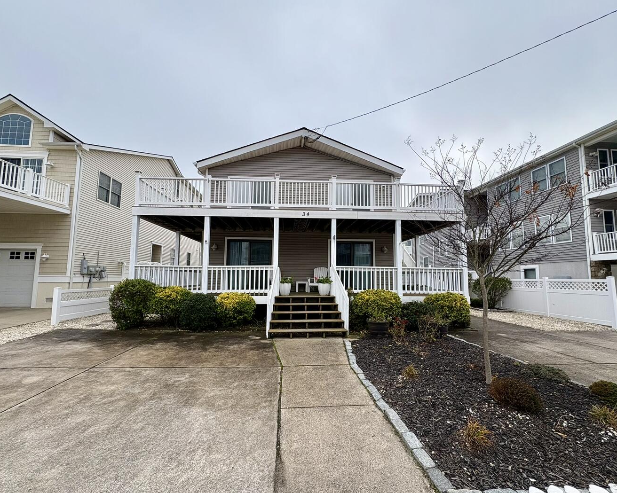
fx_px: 274
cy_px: 253
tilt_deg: +4.4
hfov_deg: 96.8
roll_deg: +0.0
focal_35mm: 15
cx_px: 306
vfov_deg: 84.0
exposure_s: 1/636
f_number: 2.2
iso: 50
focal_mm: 2.22
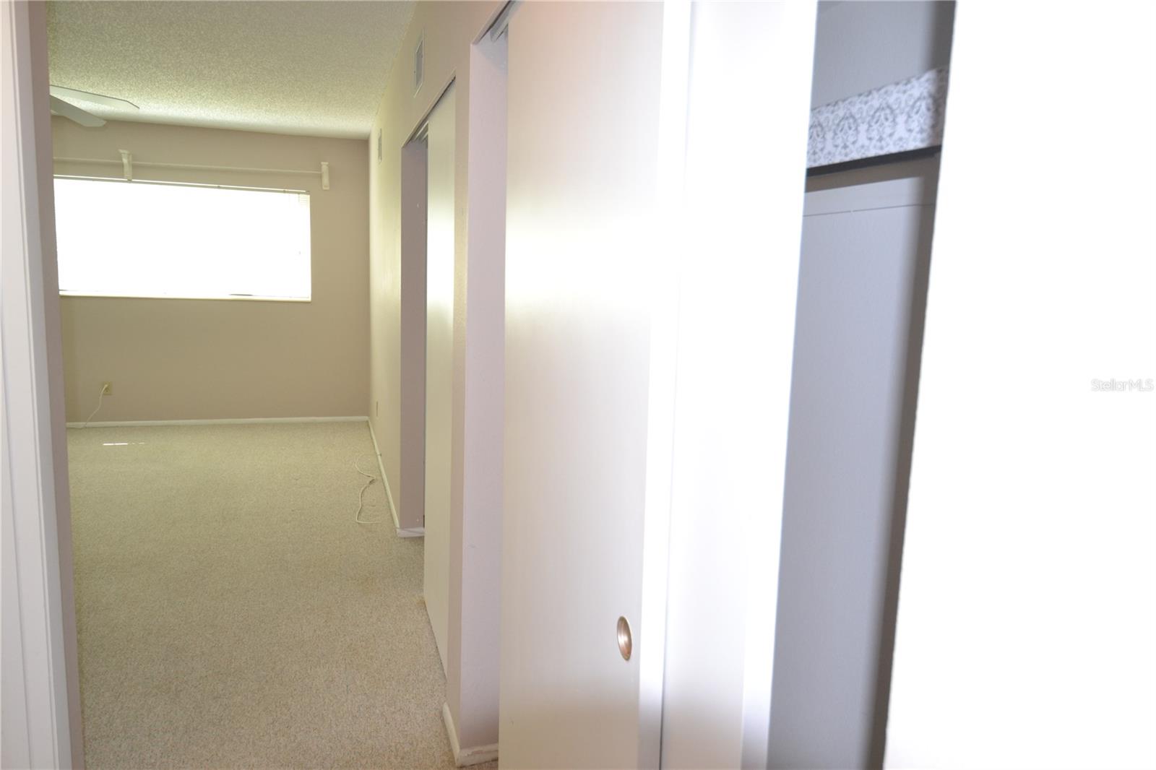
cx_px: 578
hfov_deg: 73.8
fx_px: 770
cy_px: 385
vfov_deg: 53.1
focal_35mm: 24
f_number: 4.2
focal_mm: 16
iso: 720
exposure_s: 1/60
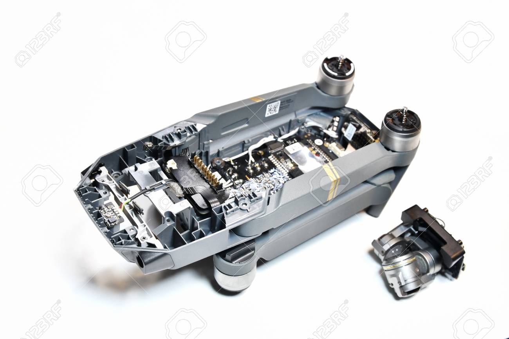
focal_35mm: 51
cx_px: 254
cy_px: 170
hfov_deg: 38.9
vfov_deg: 26.5
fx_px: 721
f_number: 7.1
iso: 500
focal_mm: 34
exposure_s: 1/40
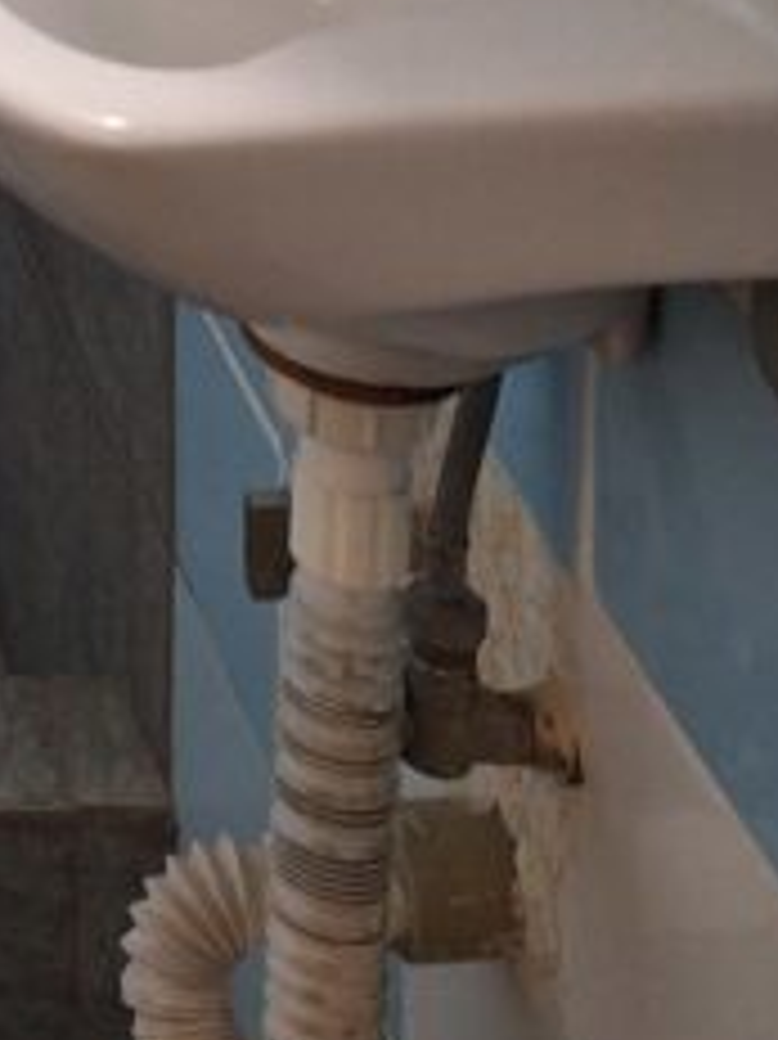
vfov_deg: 15.9
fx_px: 3059
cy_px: -909
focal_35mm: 102
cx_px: -774
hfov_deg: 12.7
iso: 200
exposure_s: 1/50
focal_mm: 5.54
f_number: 1.8
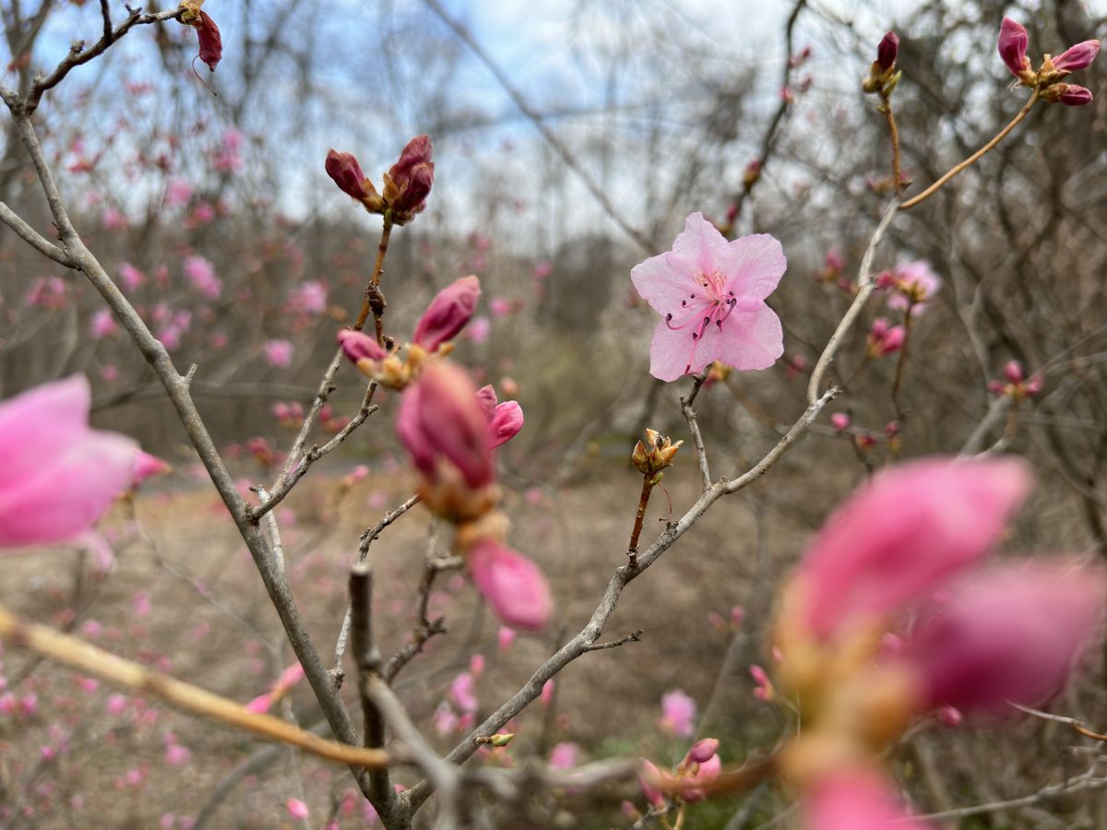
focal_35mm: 24
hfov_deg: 71.6
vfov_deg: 56.8
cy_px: 415
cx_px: 554
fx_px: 768
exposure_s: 1/1541
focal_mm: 6.86
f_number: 1.78
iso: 100
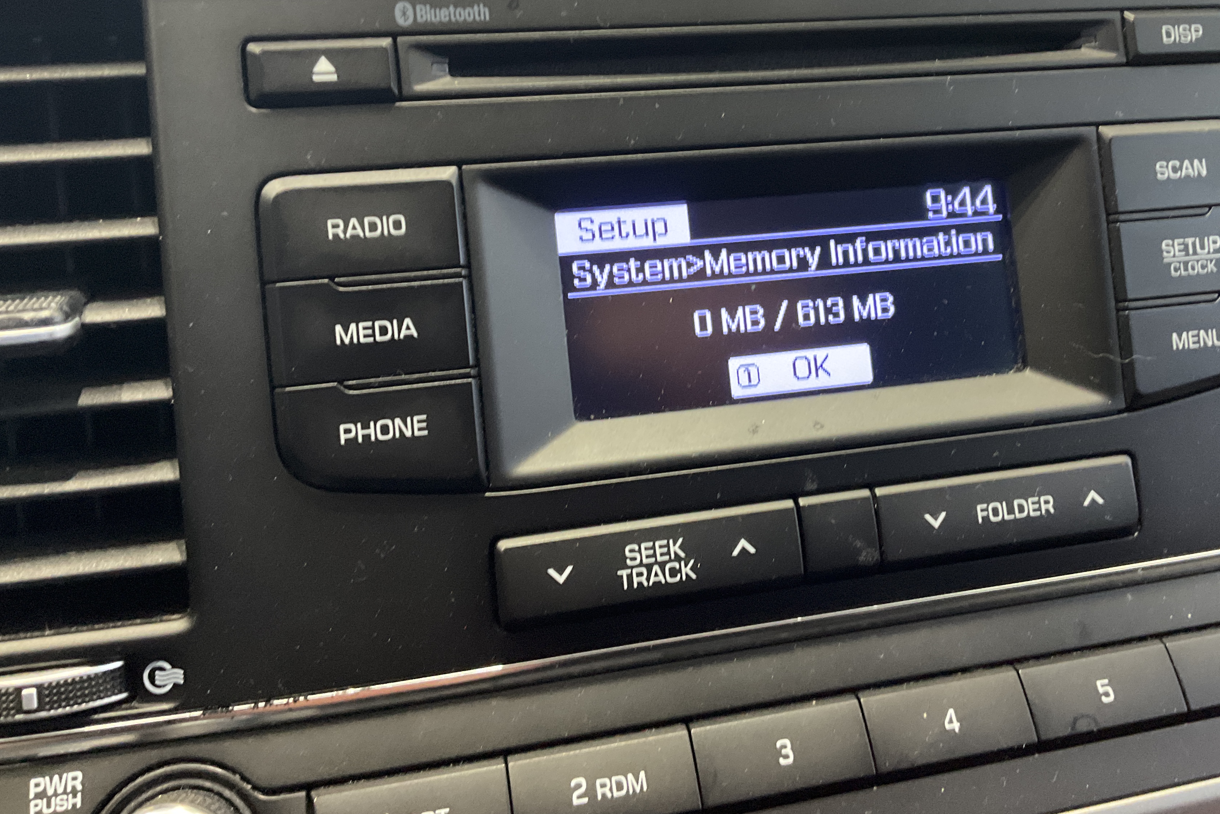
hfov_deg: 52.9
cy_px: 286
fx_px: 1220
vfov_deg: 36.6
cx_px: 707
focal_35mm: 36
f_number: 1.8
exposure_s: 1/30
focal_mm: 3
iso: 250
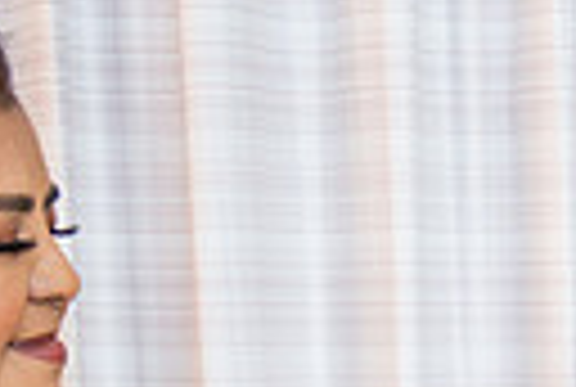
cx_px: 983
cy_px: 785
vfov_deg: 5.5
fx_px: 3929
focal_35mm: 245
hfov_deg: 8.1
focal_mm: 48
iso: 320
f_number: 2.8
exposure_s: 1/100
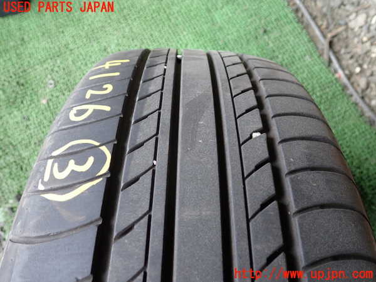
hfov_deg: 60.0
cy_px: 141
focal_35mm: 30
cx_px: 188
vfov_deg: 46.8
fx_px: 326
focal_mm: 5.4
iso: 200
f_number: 2.3
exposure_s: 1/60
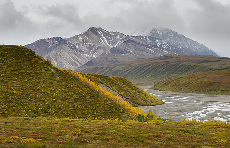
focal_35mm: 91
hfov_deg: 22.7
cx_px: 120
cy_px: 67
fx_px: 574
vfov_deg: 14.6
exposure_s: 1/320
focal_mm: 70
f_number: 18
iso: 800
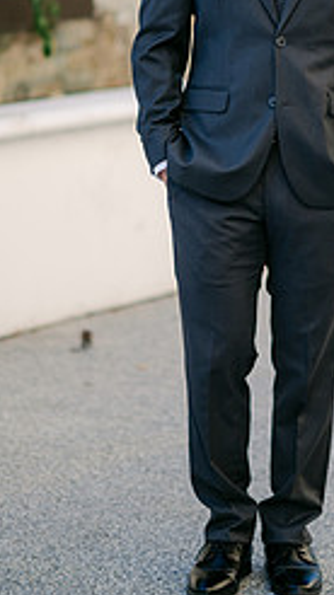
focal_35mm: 163
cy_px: 89
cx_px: 263
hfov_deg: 7.4
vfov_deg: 13.1
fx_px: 2572
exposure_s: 1/1250
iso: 100
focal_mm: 85
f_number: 1.8
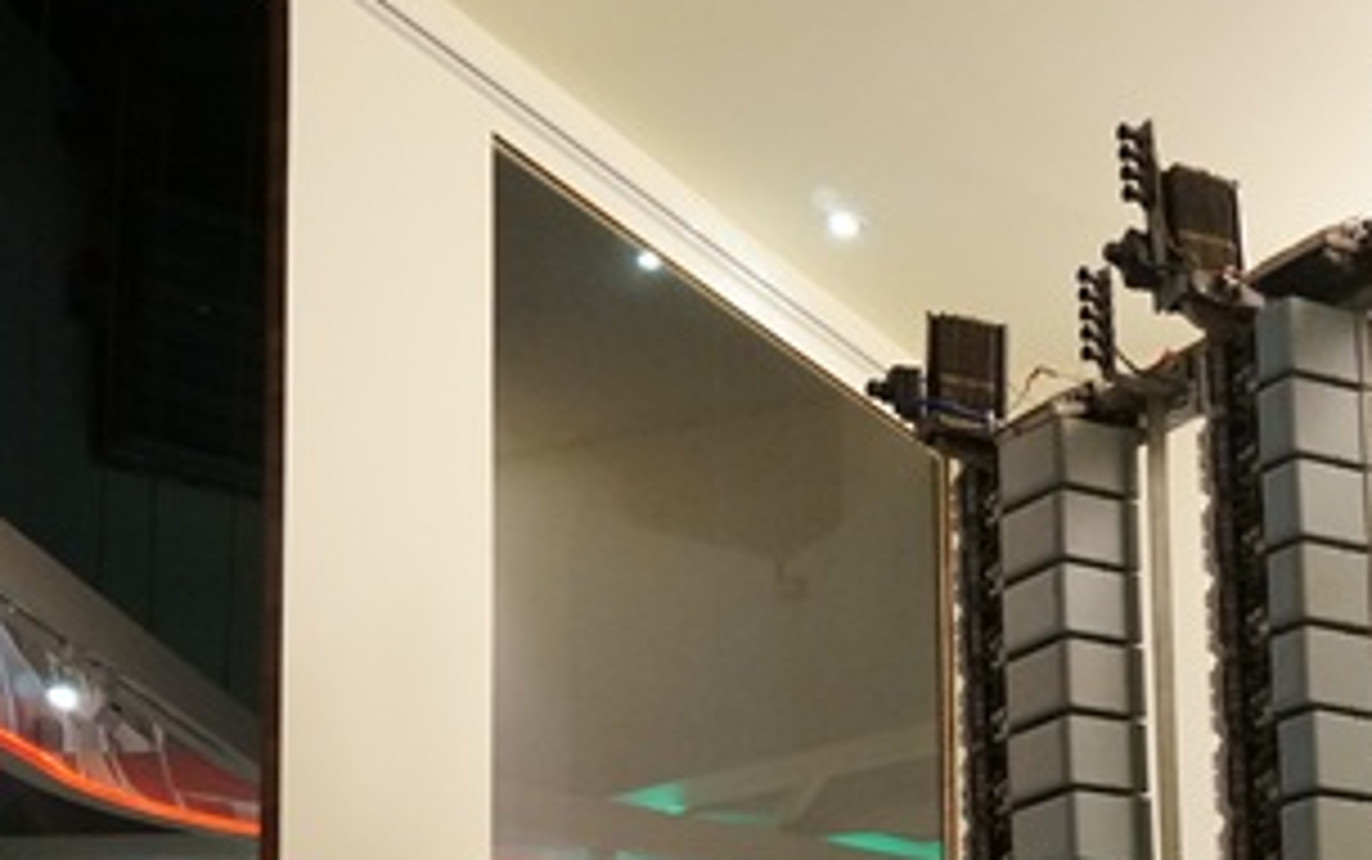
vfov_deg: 15.5
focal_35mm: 80
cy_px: 1135
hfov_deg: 24.5
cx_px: 1403
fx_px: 2993
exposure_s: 1/13
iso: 1600
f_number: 5.6
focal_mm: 20
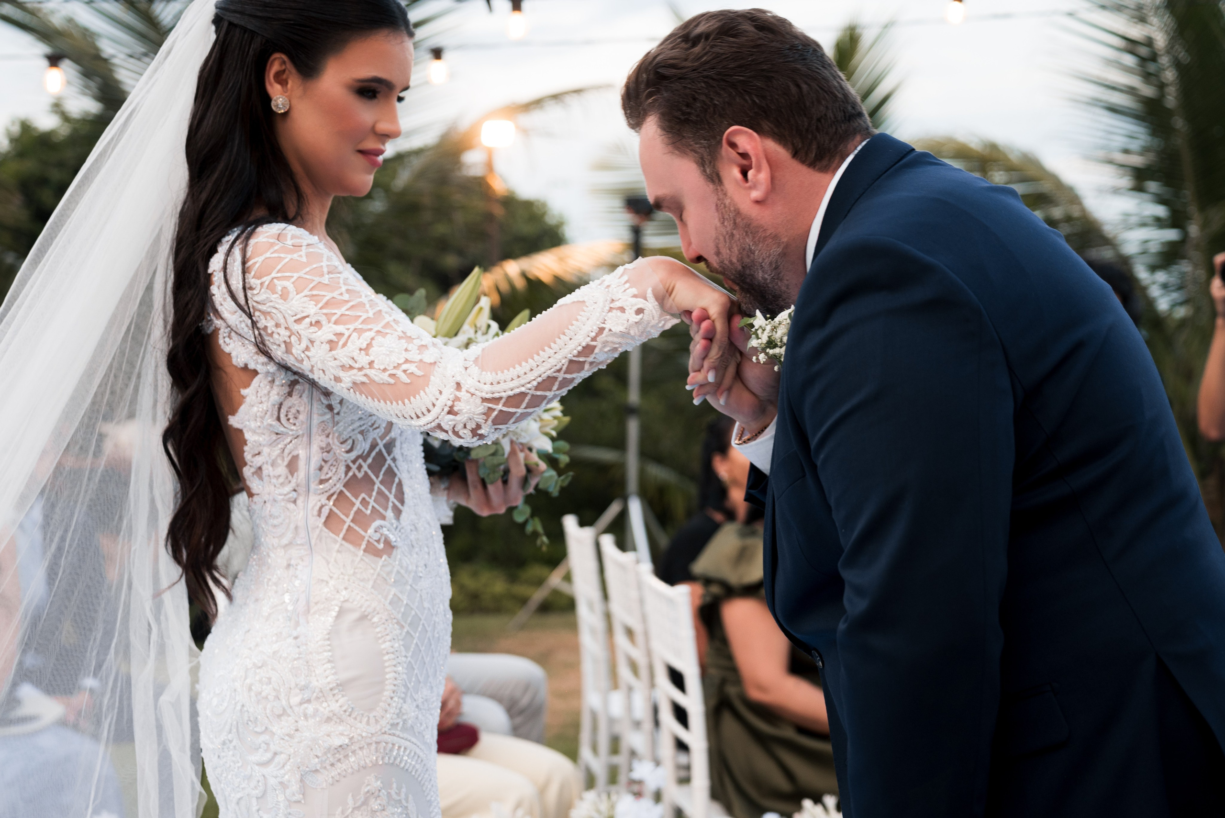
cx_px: 553
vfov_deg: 26.1
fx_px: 1757
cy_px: 503
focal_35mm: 52
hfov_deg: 38.4
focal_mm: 42
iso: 400
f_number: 2.8
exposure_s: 1/160
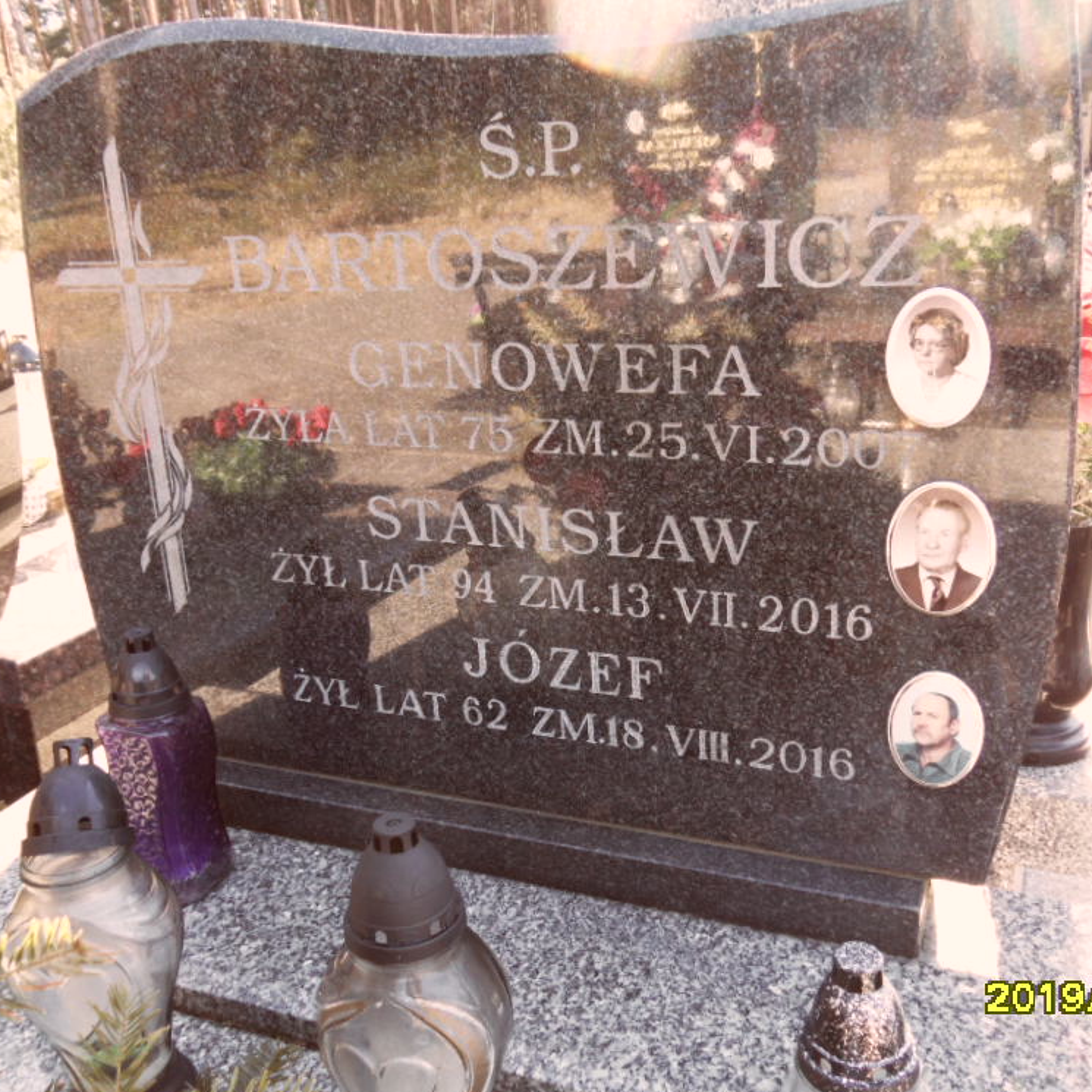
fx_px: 1213
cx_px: 539
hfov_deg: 48.4
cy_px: 551
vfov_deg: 48.4
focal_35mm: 34
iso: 100
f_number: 3.4
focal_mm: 4.6
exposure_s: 1/90
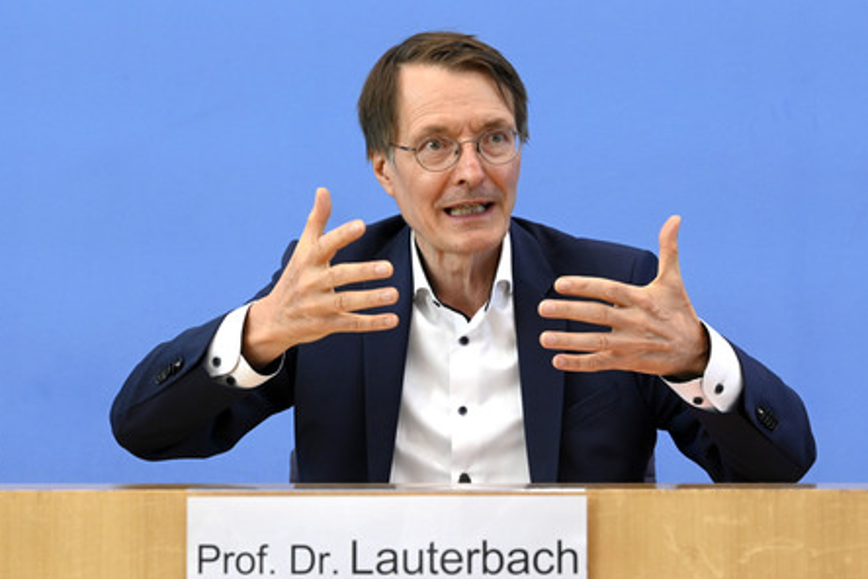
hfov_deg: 28.5
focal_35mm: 71
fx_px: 1712
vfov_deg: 19.2
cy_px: 288
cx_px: 431
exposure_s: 1/320
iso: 3200
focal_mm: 70
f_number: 9
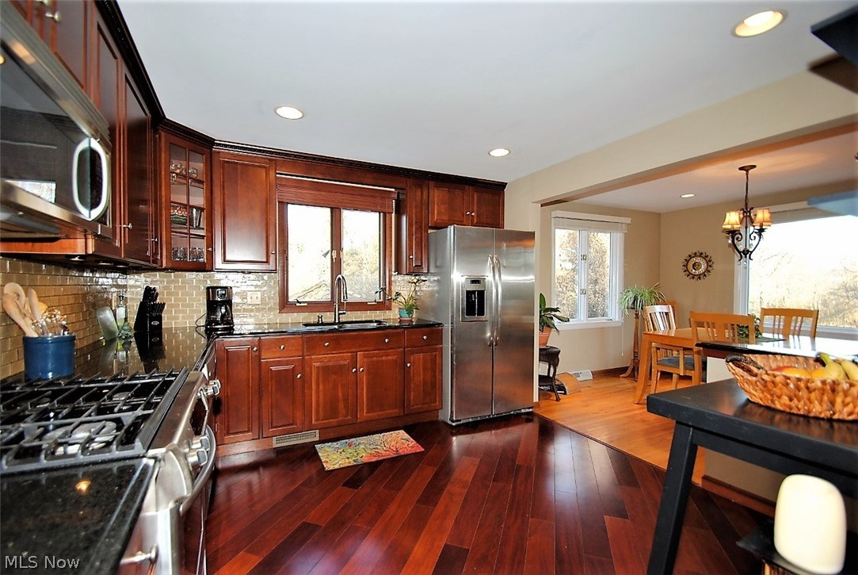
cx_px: 429
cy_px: 288
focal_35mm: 15
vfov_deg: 77.5
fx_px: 358
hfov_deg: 100.3
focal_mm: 10
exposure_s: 1/60
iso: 200
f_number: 4
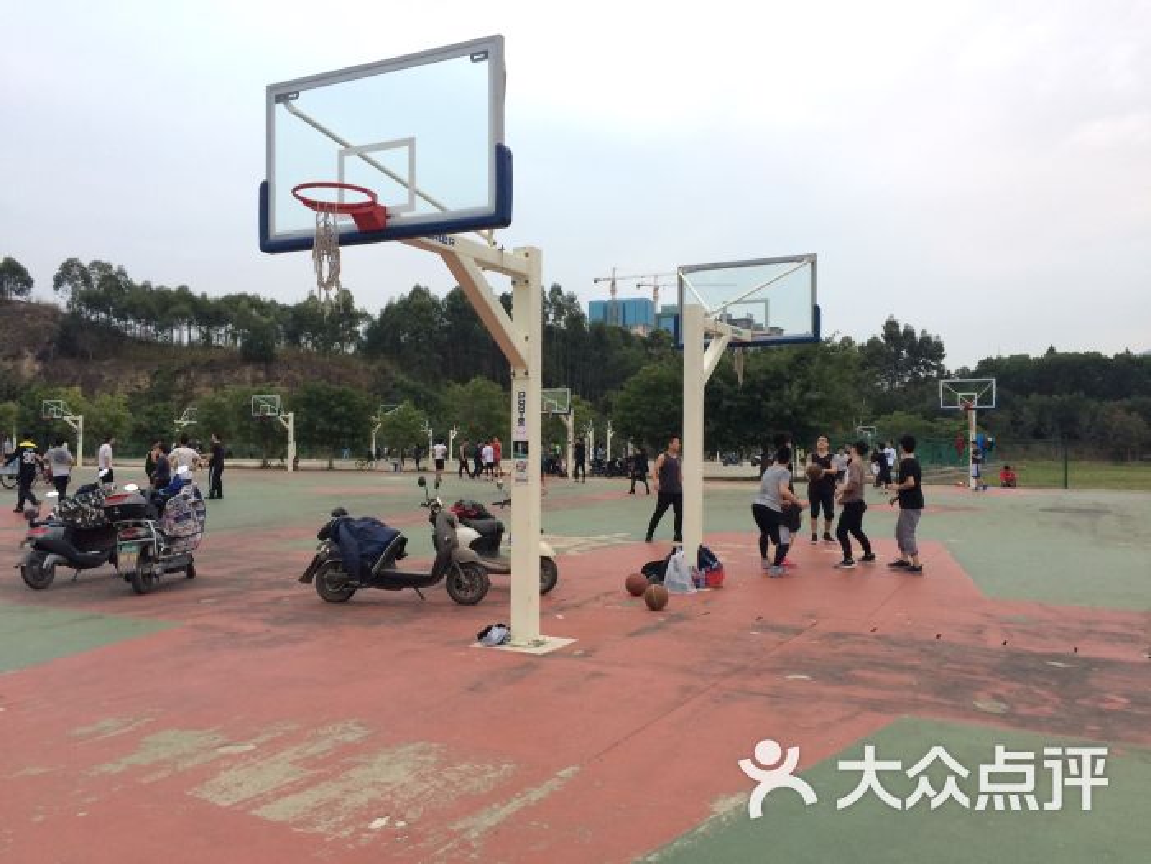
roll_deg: -0.8
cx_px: 576
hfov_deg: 61.7
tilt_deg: +0.7
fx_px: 964
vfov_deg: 48.2
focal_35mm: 29
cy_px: 432
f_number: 2.2
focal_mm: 4.15
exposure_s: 1/33
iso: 64
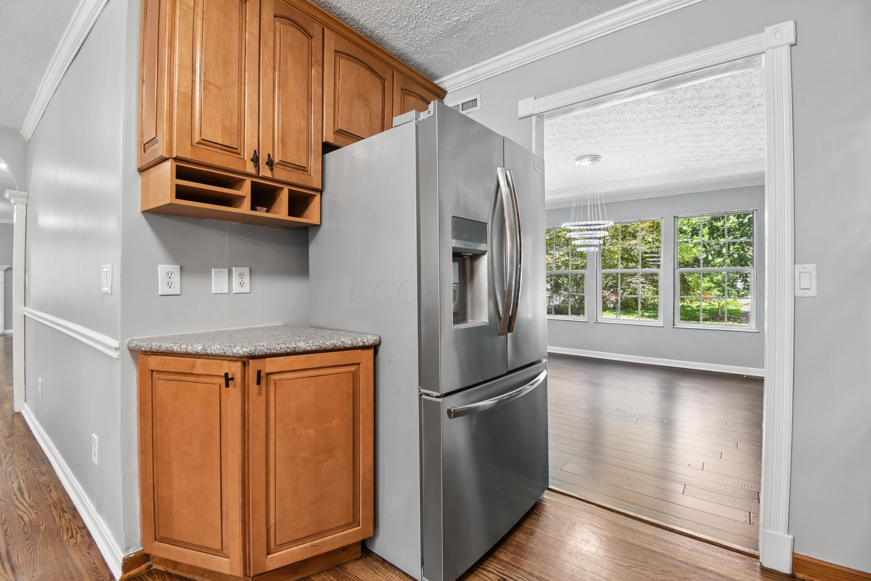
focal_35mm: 15
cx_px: 436
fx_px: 363
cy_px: 290
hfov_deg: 100.4
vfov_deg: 77.3
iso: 500
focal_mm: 10
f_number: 7.1
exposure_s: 1/10
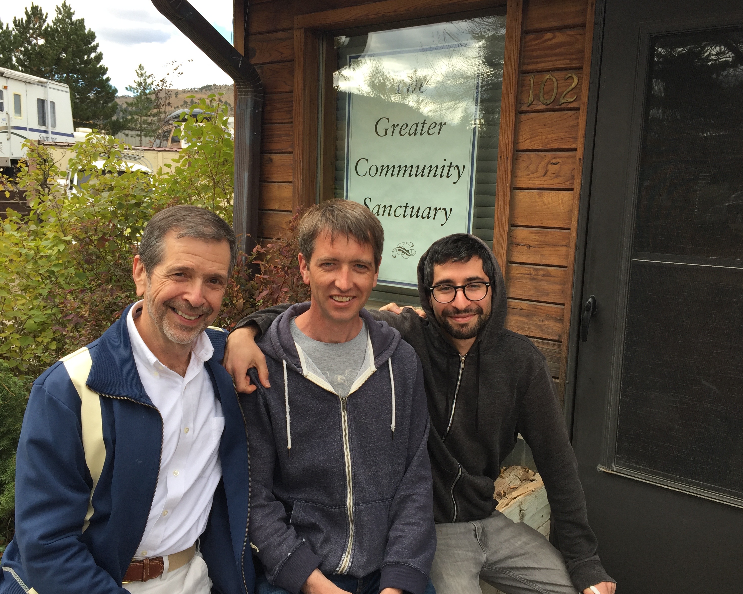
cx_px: 360
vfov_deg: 47.1
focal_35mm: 31
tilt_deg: -9.1
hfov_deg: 57.2
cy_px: 301
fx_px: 682
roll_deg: -3.0
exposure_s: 1/370
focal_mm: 4.15
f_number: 2.2
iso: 32
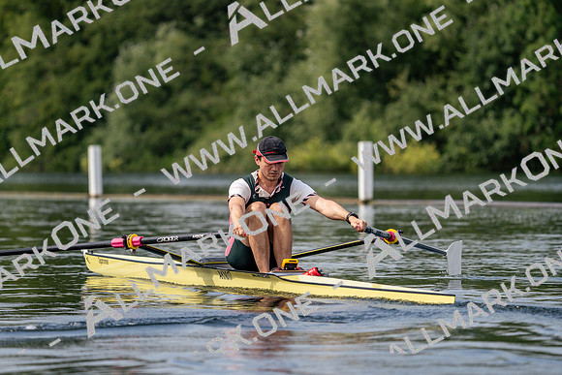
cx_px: 281
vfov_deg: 4.5
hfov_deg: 6.7
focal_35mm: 309
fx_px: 4825
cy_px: 188
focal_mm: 309
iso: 320
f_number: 6.3
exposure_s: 1/1600
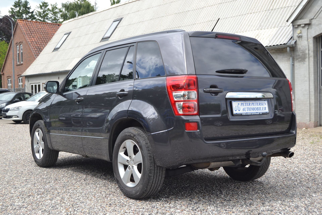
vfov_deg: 29.9
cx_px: 161
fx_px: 402
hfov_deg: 43.6
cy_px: 108
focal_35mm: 45
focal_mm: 30
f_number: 6.3
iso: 100
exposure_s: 1/160
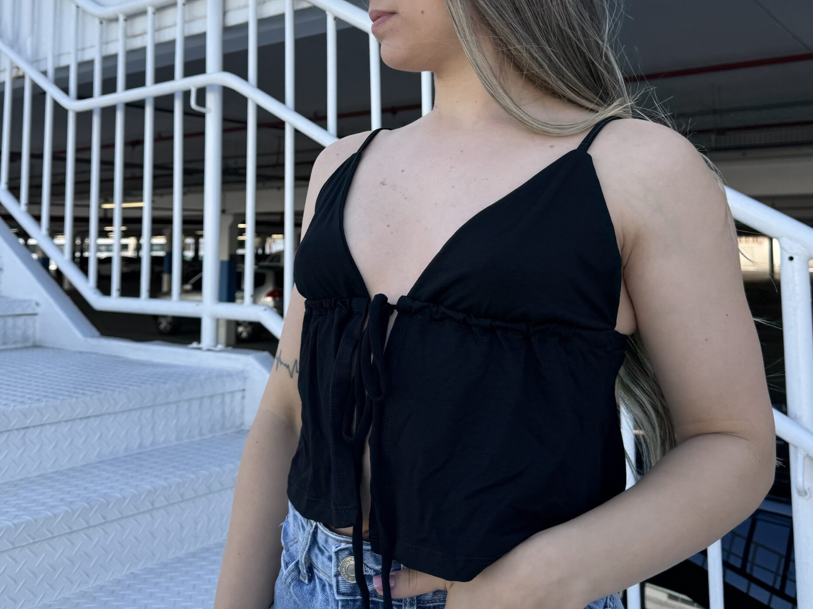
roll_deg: +0.1
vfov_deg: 42.0
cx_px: 416
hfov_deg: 55.4
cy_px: 174
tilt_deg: +4.3
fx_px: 775
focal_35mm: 33
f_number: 1.78
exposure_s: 1/1339
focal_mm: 6.76
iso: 80
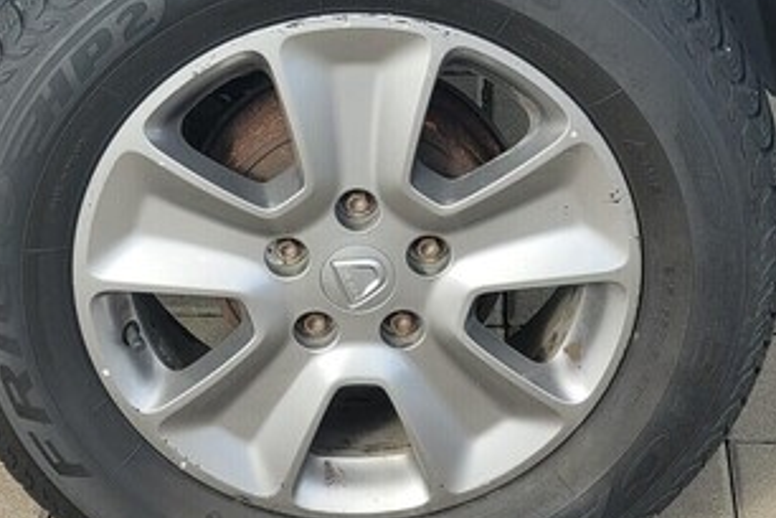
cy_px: 220
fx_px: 3061
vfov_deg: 9.7
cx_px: 352
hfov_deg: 14.4
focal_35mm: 142
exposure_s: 1/237
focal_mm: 7.12
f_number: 2.4
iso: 25
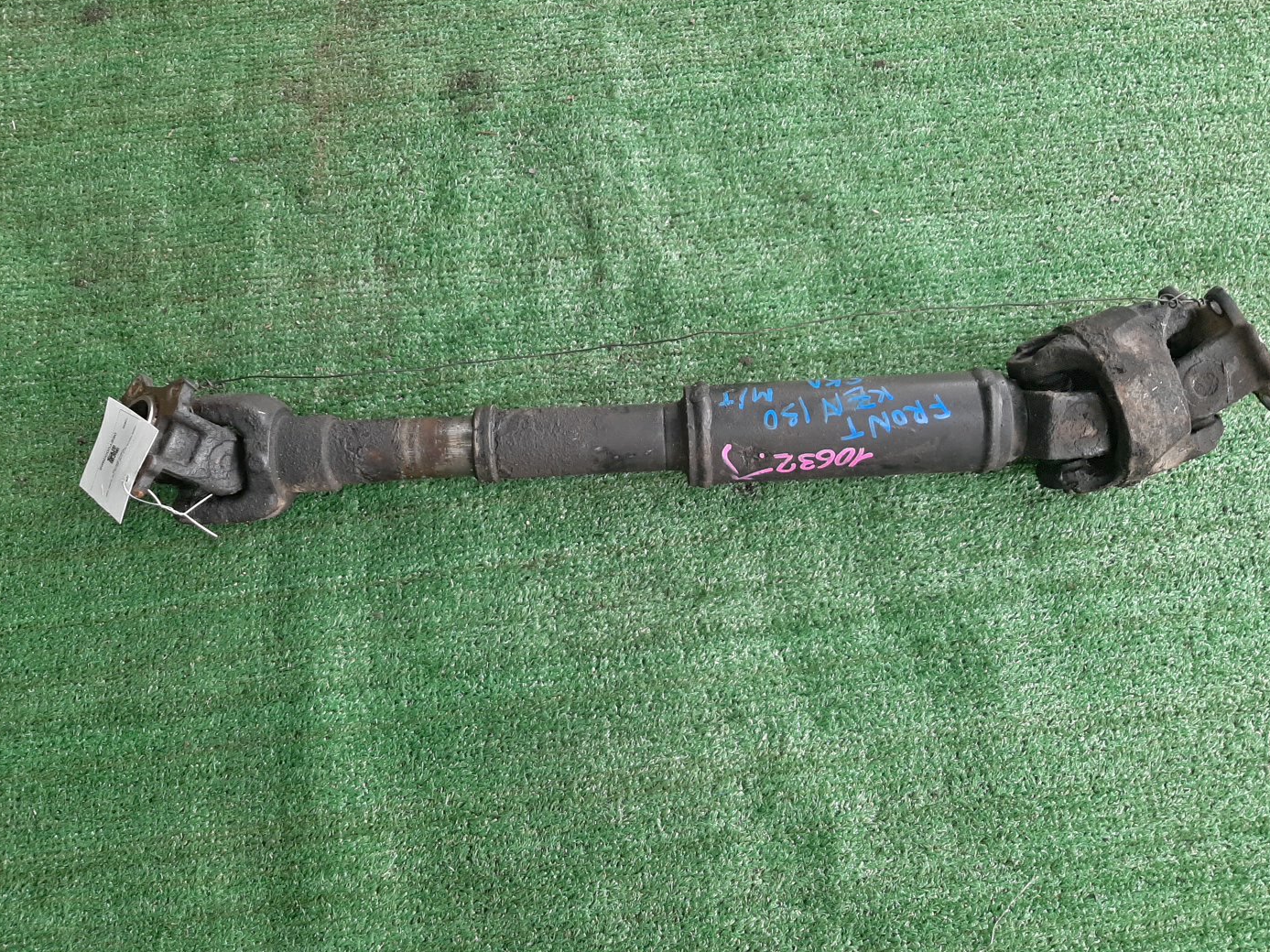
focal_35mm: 27
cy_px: 484
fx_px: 990
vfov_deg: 51.3
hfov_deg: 65.3
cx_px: 651
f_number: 1.7
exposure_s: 1/50
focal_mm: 3.93
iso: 110
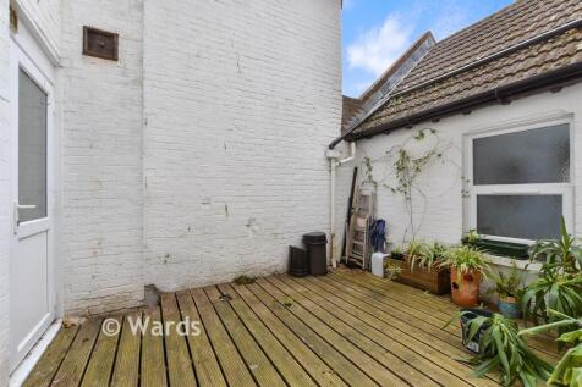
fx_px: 242
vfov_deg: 77.3
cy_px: 194
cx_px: 291
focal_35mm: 15
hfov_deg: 100.4
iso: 160
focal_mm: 10
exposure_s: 1/160
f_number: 6.3
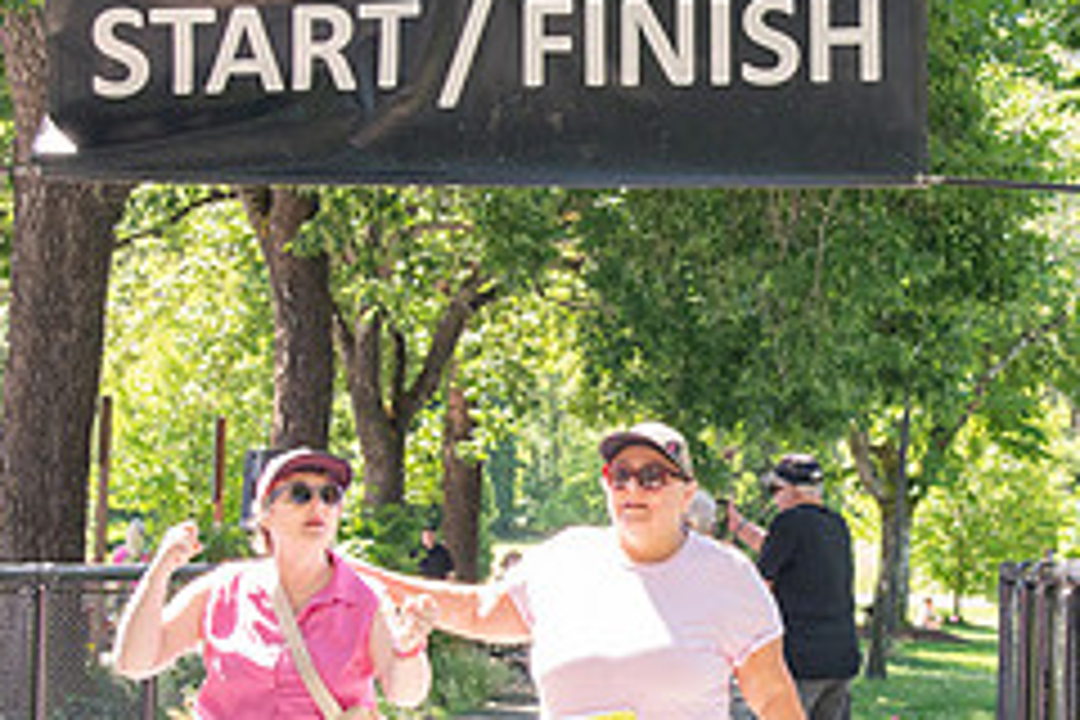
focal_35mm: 111
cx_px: 824
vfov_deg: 12.3
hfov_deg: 18.3
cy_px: 374
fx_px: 3330
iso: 500
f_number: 4
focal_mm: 31
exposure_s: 1/400
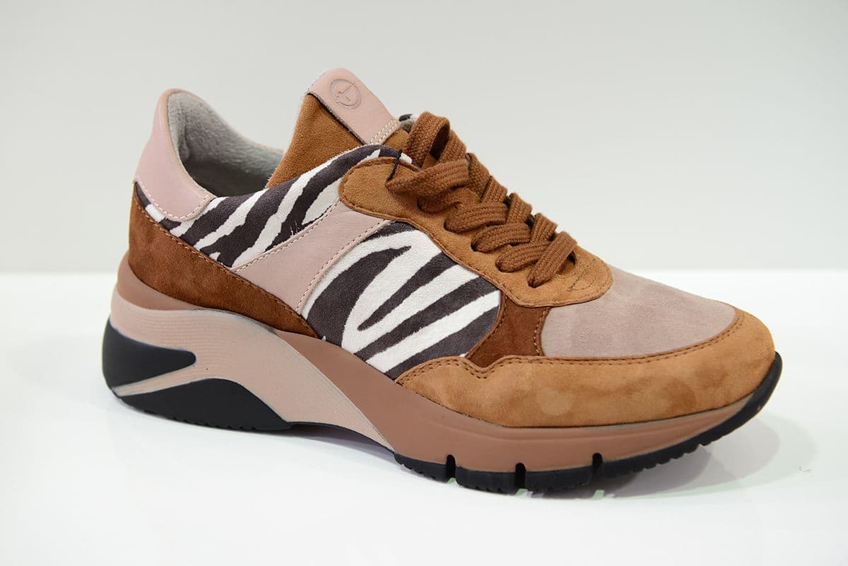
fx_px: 1225
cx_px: 424
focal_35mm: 52
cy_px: 283
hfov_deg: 38.2
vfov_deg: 26.0
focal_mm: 52
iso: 200
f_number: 5.6
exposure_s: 1/60
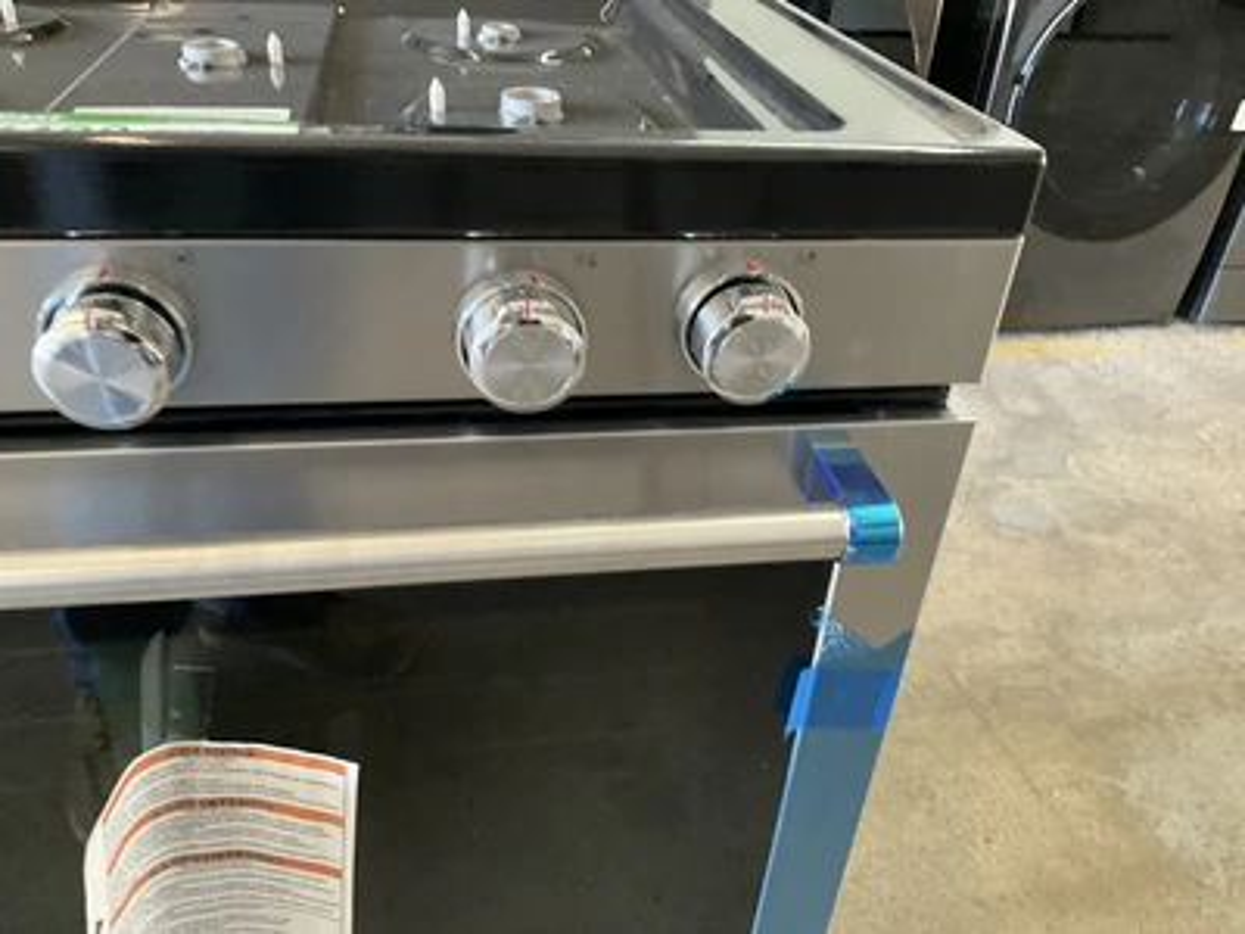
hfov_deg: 61.7
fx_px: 1043
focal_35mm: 29
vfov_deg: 48.2
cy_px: 467
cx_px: 622
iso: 250
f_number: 1.8
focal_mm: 3
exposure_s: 1/60
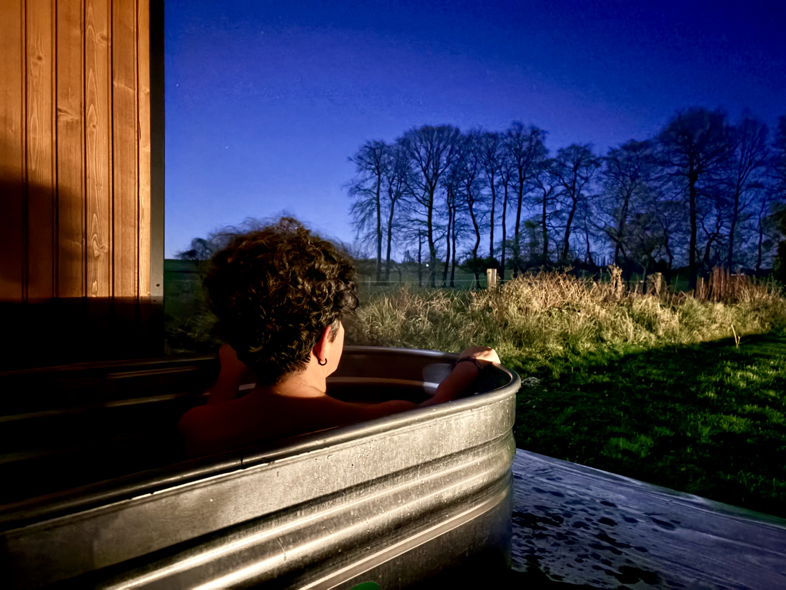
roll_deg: -0.3
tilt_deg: -2.0
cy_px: 295
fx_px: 590
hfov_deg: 67.3
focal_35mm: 26
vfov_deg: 53.1
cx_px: 393
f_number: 1.6
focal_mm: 5.96
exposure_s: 1/5
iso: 6400
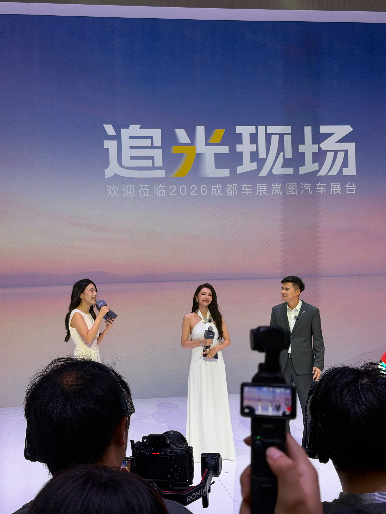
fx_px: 714
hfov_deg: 30.3
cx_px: 193
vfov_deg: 39.7
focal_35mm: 48
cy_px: 257
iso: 64
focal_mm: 6.76
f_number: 1.78
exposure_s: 1/260
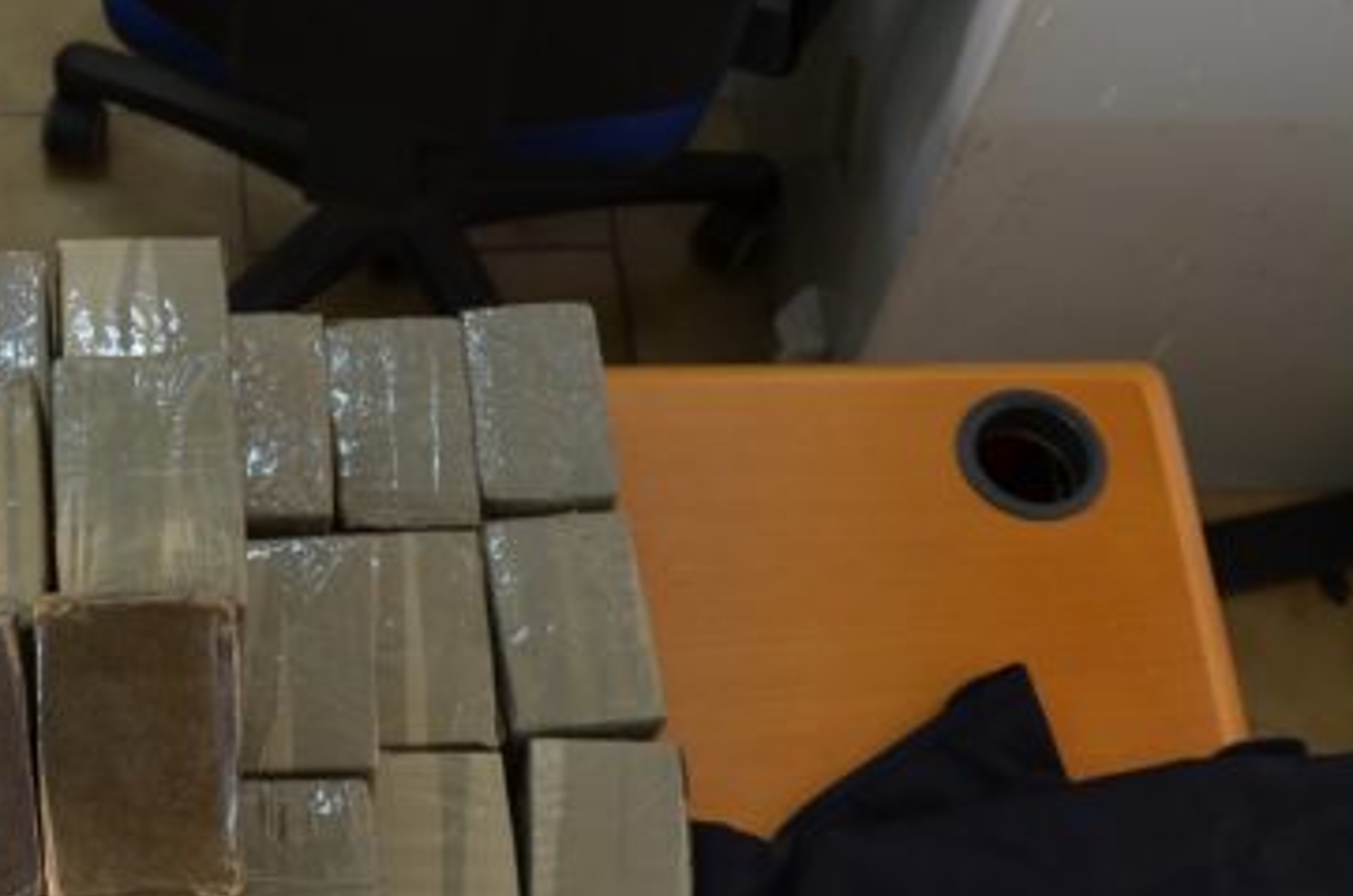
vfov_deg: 19.8
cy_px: 830
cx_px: 187
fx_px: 2515
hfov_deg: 29.1
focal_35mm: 67
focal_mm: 21
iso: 100
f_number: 3.8
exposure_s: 1/8
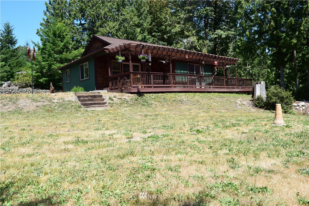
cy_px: 103
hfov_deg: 67.4
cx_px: 154
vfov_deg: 47.9
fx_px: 232
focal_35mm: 27
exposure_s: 1/400
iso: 400
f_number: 11
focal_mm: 18
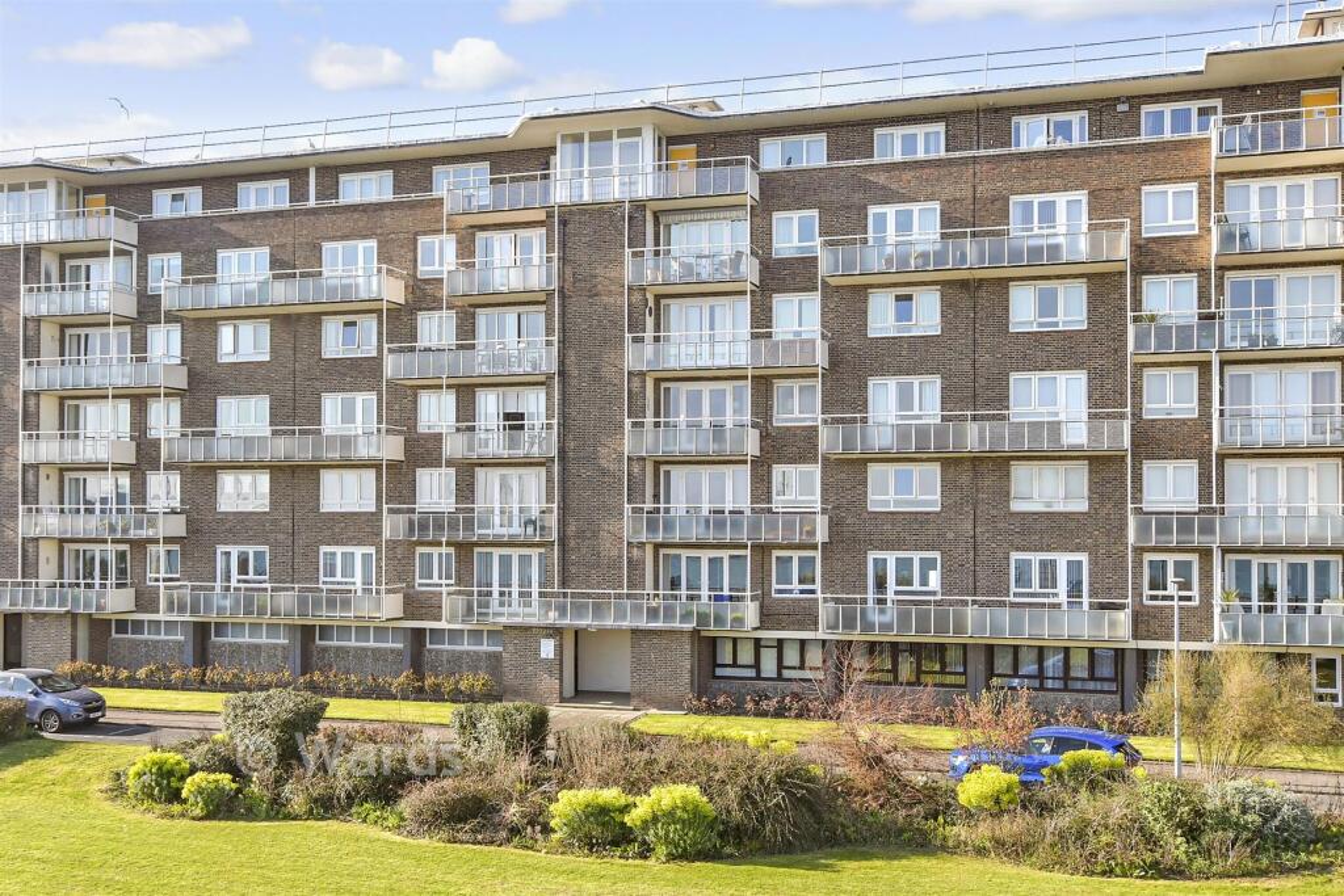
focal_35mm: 30
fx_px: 1120
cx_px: 672
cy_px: 448
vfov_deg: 43.6
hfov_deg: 61.9
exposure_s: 1/200
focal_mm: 20
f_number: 8
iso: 200
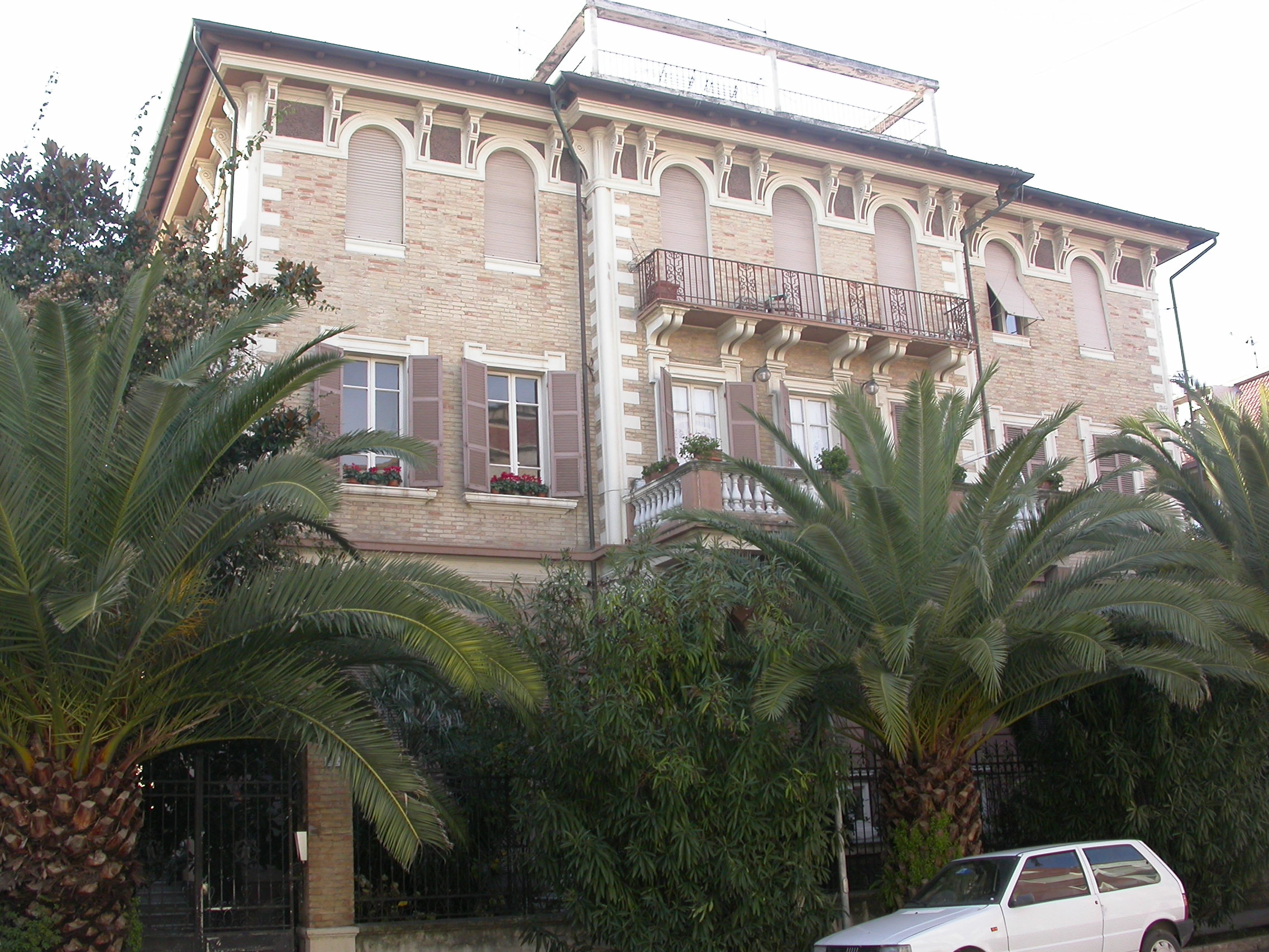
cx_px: 634
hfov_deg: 49.0
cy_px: 476
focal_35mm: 38
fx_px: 1393
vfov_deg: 37.7
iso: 100
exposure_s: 1/137
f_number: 4.7
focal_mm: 7.85
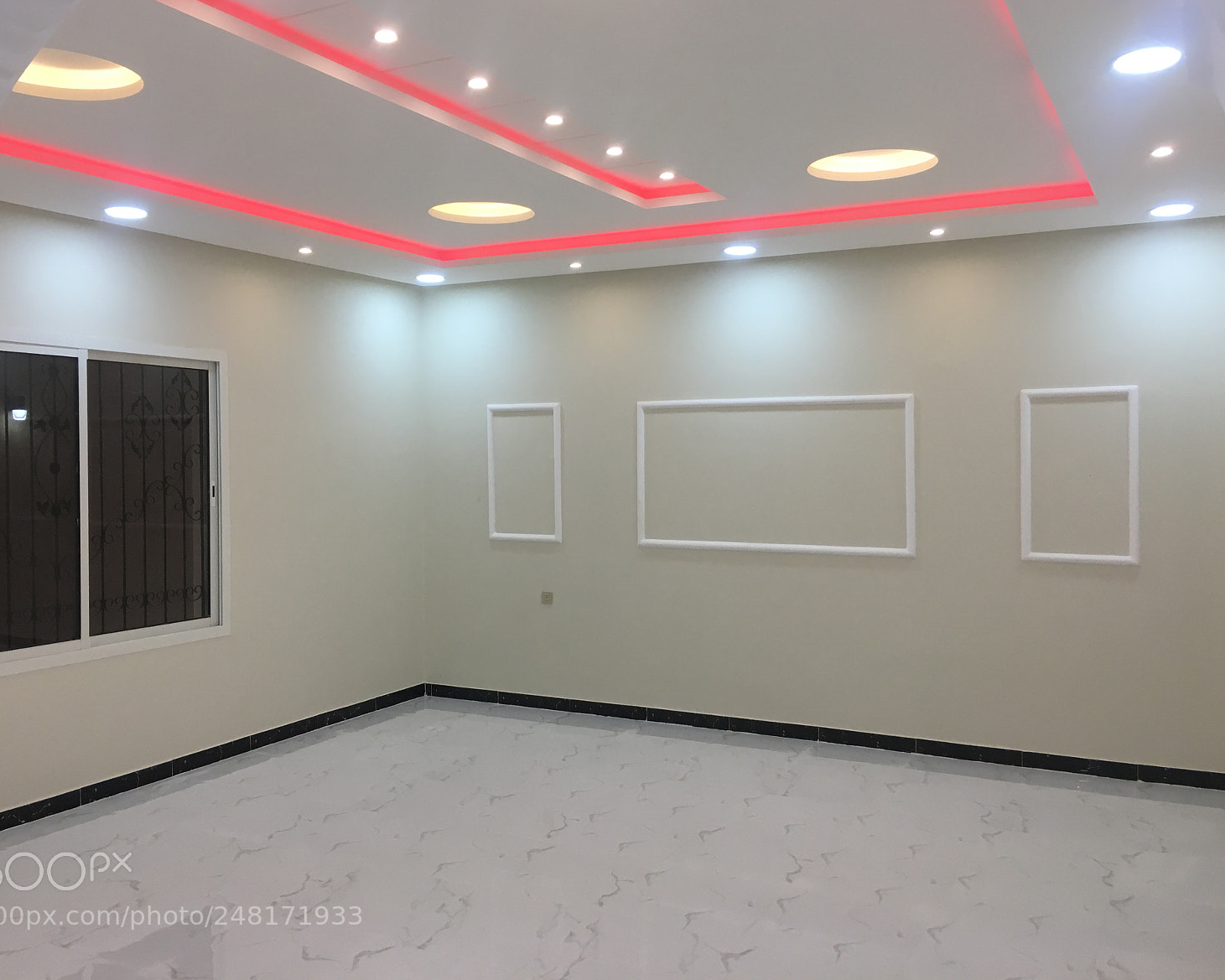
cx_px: 594
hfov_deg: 57.2
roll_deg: +0.0
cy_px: 479
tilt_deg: -1.2
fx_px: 1124
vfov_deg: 47.1
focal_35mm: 31
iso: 25
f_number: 2.2
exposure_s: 1/40
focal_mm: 4.15
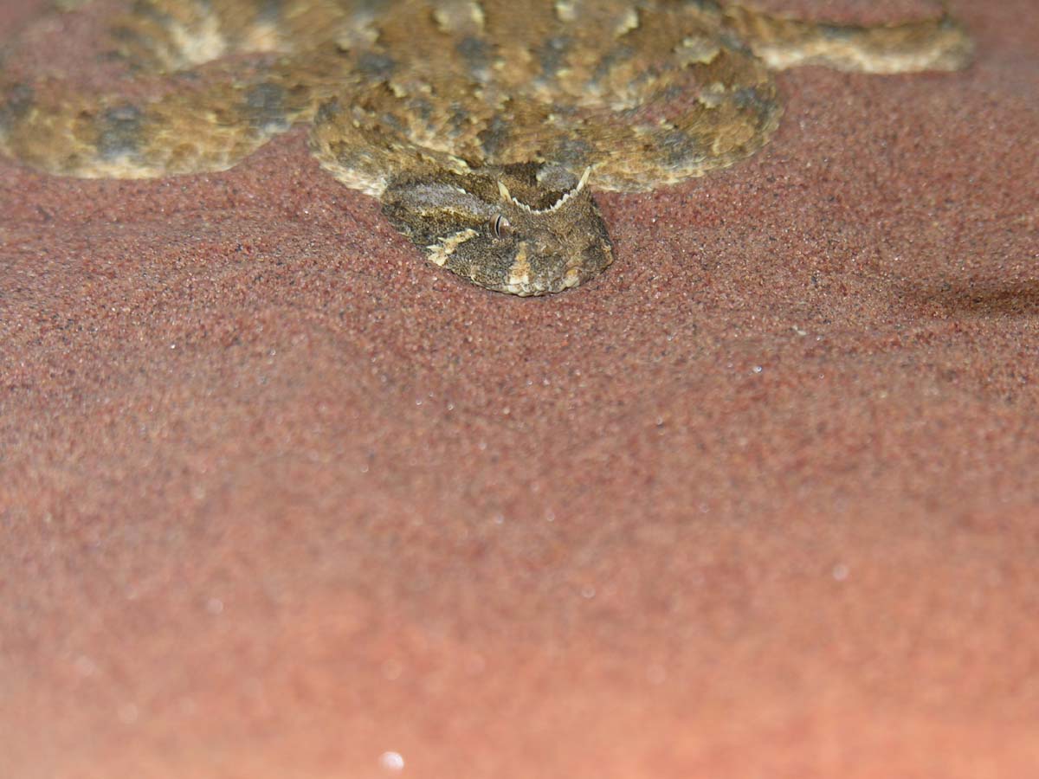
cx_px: 520
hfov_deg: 9.5
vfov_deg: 7.1
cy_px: 390
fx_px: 6273
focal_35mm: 209
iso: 50
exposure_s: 1/60.1
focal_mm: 53.3
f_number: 4.2
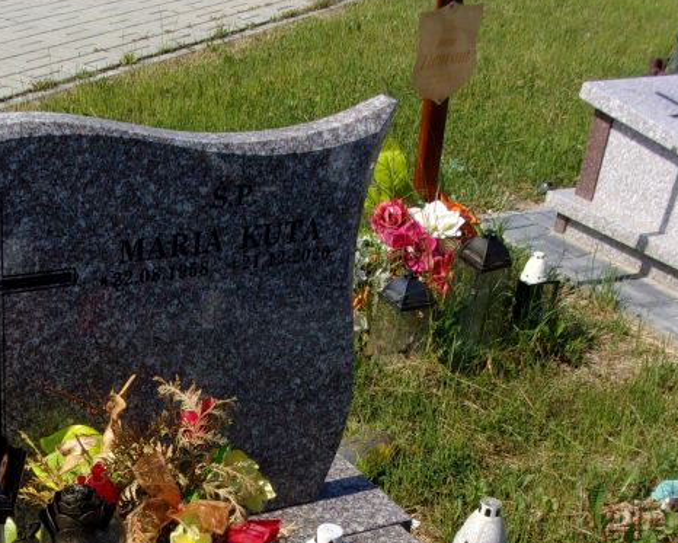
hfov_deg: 31.1
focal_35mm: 60
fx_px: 1204
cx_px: 201
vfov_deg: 23.7
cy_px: 611
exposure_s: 1/105
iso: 80
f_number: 10.8
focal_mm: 5.1
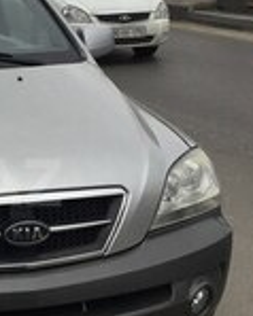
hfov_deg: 15.3
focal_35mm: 94
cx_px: -102
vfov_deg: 20.4
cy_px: 182
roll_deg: +1.8
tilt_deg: -15.0
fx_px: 881
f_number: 2.2
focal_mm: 4.15
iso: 32
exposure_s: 1/746
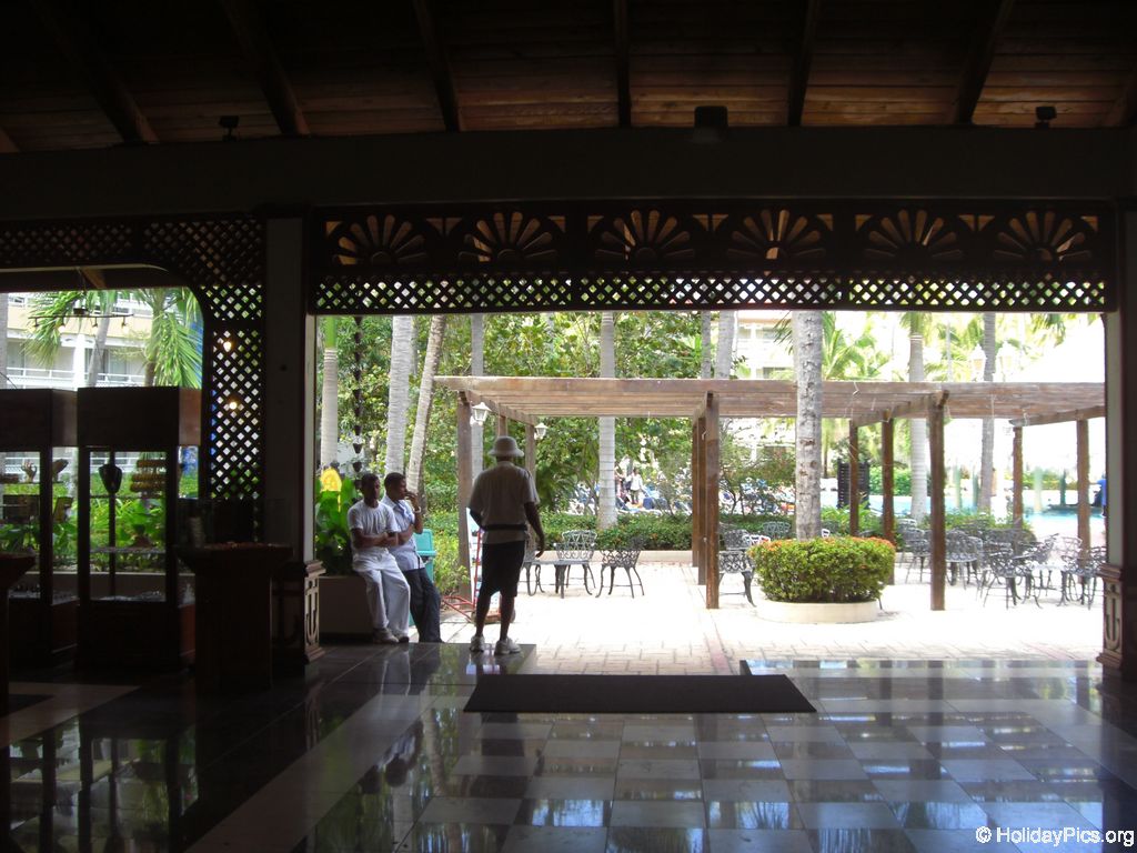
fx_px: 1248
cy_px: 426
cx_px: 568
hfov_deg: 49.0
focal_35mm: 38
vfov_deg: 37.7
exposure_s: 1/100
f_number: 2.7
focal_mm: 6.2
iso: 64
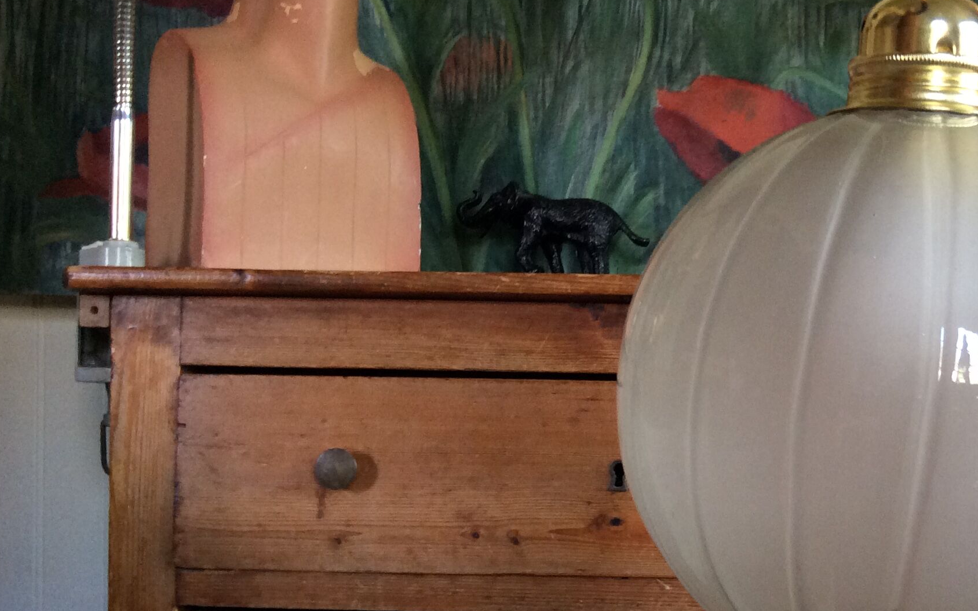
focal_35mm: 52
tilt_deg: -1.1
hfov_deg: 37.9
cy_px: 394
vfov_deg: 24.8
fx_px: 1386
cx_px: 727
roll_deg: +0.1
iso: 80
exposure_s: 1/25
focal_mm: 3.3
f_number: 2.4
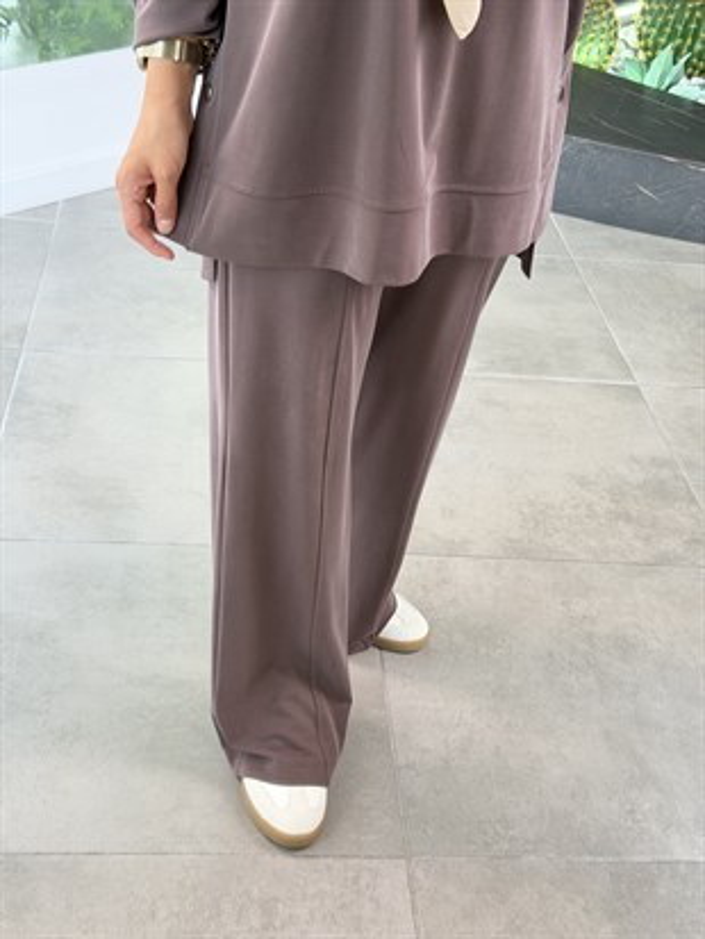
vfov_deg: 39.6
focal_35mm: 48
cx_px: 352
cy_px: 470
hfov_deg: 30.3
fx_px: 1303
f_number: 1.78
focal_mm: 6.76
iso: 100
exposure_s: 1/100
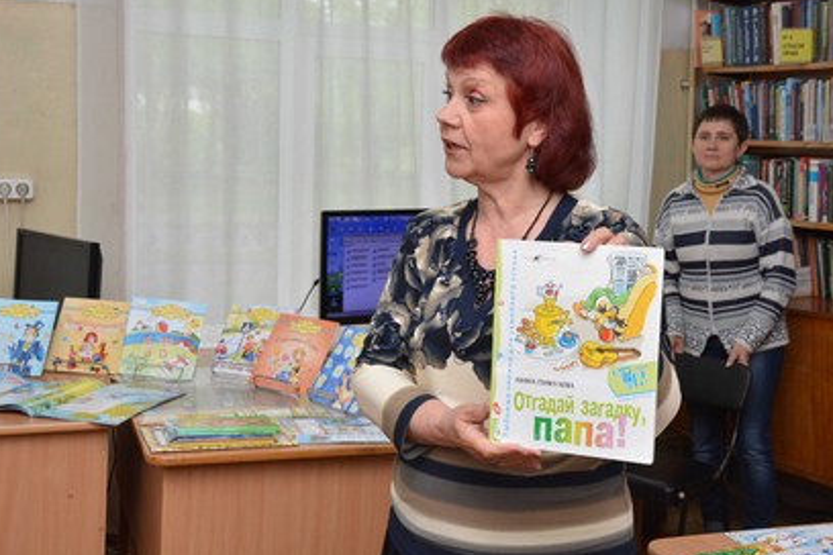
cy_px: 239
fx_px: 1226
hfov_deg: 37.5
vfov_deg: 25.5
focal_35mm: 53
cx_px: 474
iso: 800
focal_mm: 30
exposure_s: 1/100
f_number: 7.1
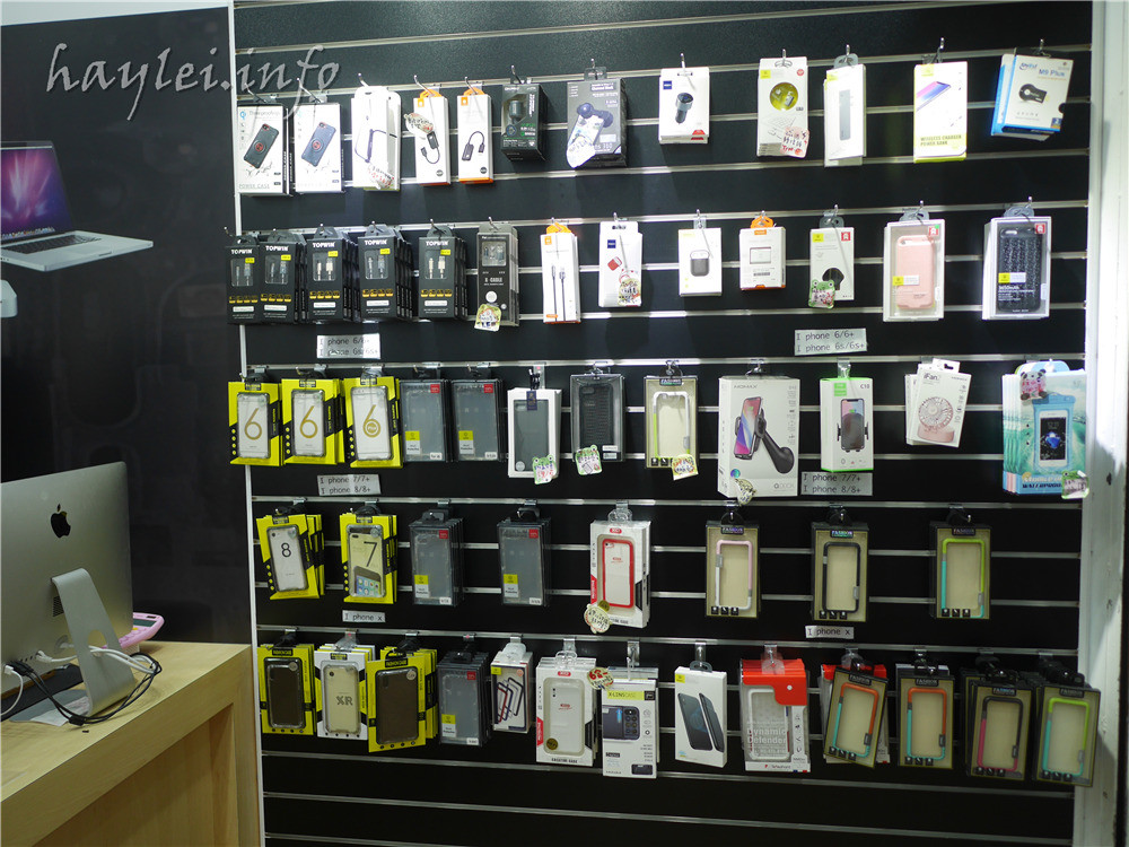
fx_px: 978
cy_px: 424
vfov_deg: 46.8
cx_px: 564
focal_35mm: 30
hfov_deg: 60.0
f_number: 1.7
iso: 200
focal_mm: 15
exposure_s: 1/80
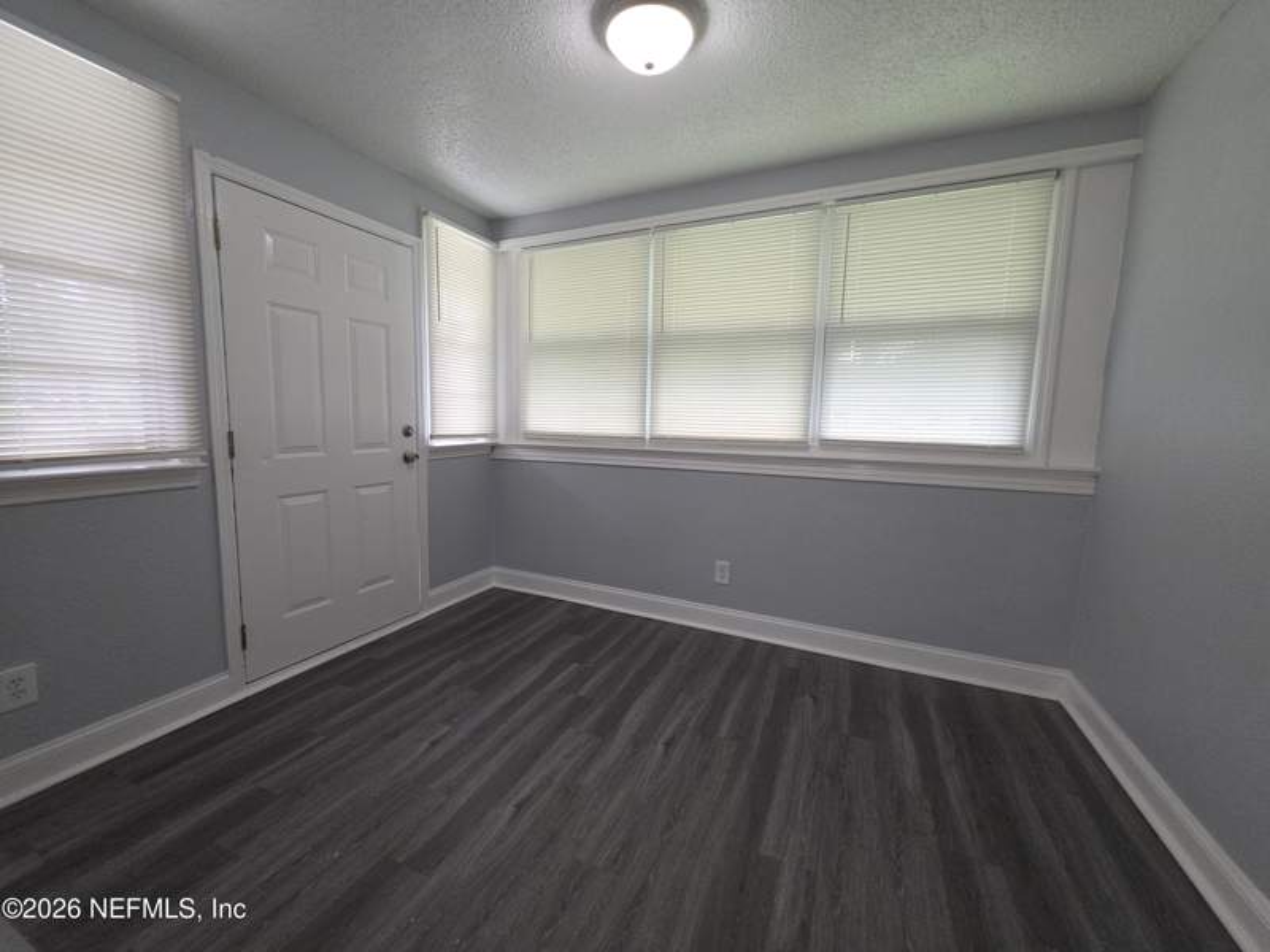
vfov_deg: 89.9
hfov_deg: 106.2
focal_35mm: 13
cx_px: 635
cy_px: 476
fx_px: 477
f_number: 1.9
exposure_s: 1/60
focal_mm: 2.2
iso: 80
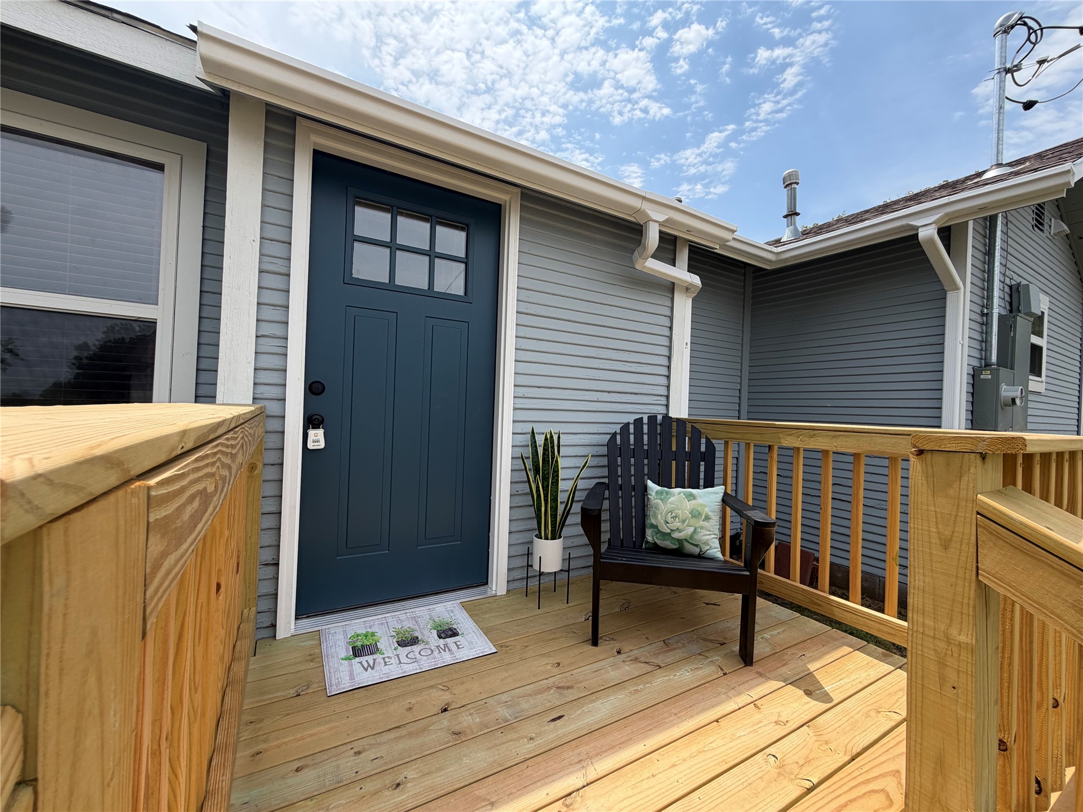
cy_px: 406
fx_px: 438
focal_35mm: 14
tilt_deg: +0.1
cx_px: 542
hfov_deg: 102.1
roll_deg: -1.5
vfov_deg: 85.7
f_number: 2.2
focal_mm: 2.22
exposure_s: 1/770
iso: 25
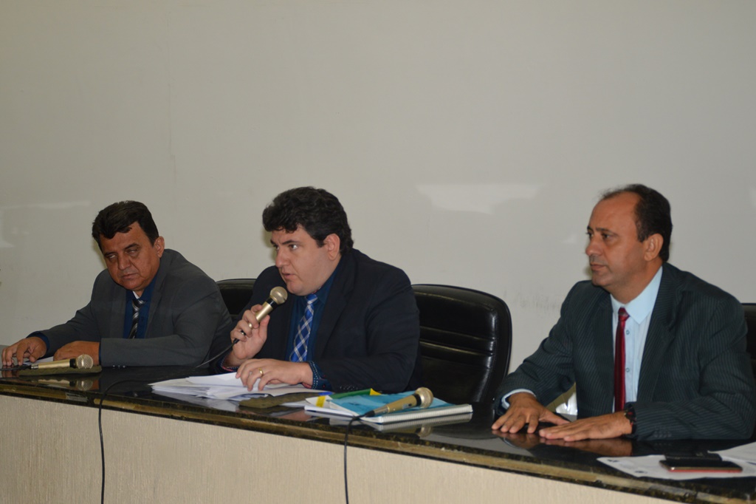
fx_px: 1417
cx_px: 378
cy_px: 252
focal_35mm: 68
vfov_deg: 20.1
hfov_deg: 29.9
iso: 640
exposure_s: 1/60
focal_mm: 45
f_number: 4.5
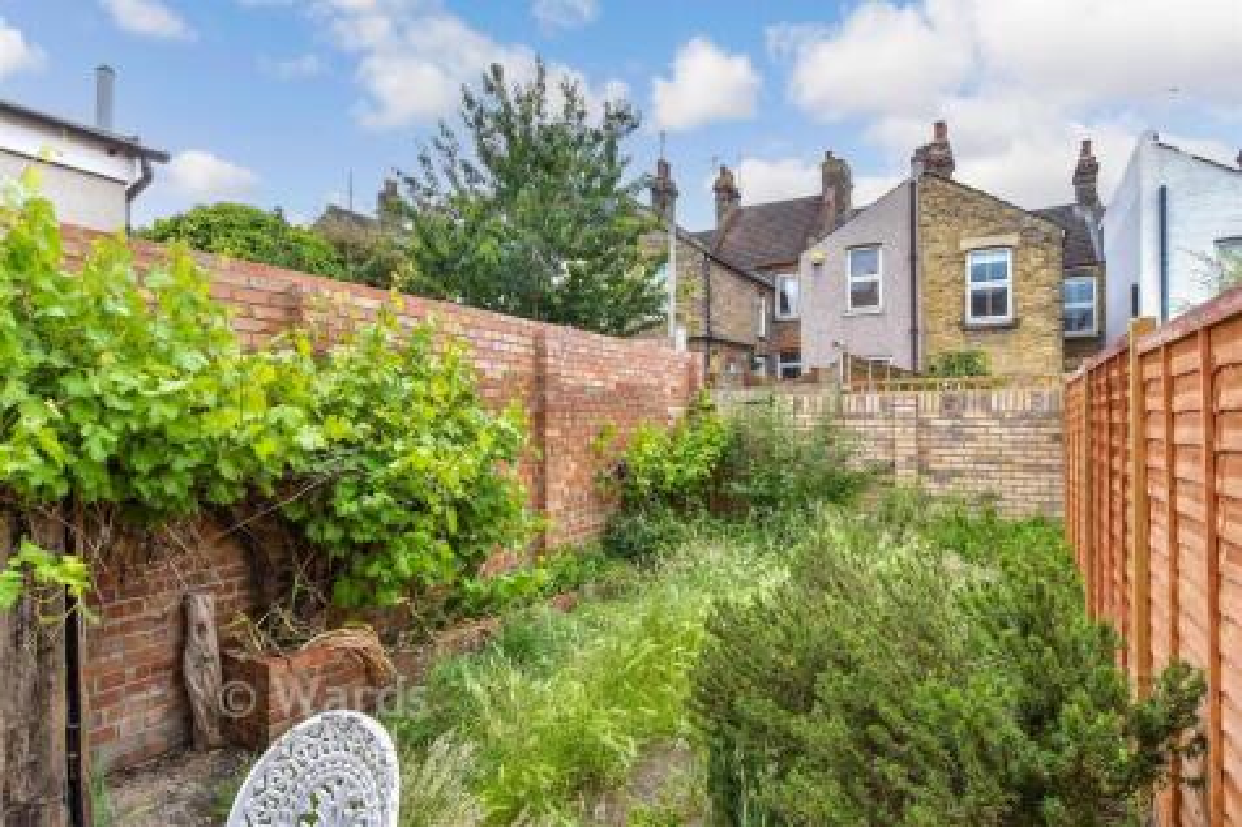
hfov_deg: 100.4
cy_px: 414
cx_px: 621
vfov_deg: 77.3
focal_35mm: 15
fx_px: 517
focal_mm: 10
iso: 160
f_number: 8
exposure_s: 1/60
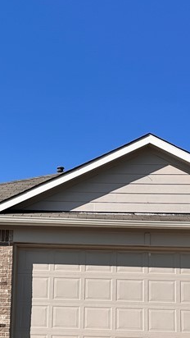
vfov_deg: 31.9
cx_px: 59
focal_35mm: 65
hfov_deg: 18.5
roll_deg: -1.5
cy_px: 241
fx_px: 582
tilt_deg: +10.1
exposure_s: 1/7576
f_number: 1.78
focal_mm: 6.86
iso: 80
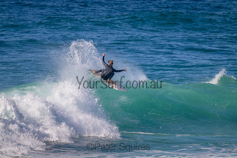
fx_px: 5268
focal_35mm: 800
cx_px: 118
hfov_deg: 2.6
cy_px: 79
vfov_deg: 1.7
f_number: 11
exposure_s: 1/2000
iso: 1400
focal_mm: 800
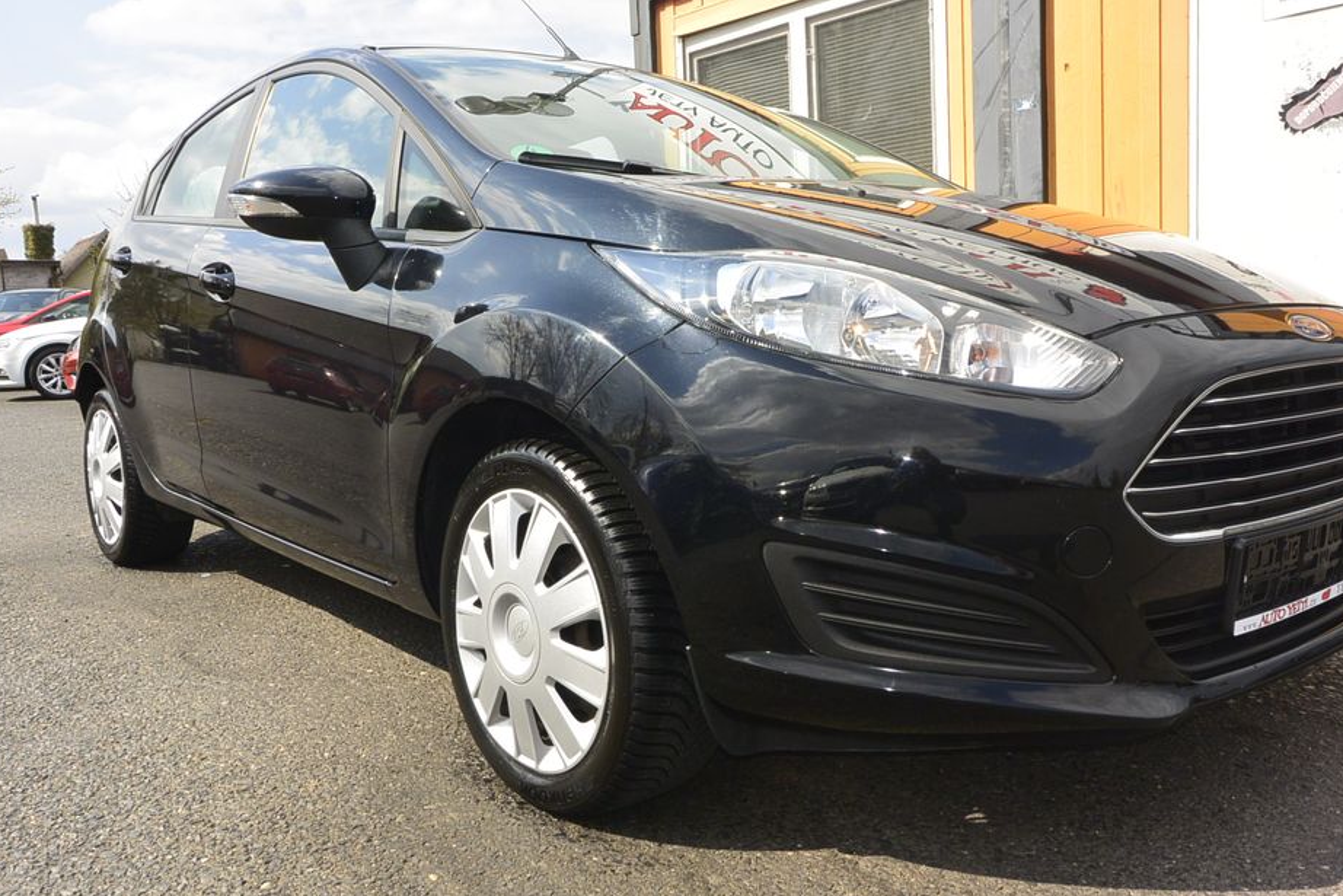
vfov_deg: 43.6
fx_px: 1119
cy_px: 426
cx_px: 728
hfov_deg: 61.8
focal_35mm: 30
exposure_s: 1/250
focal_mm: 10
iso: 160
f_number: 8
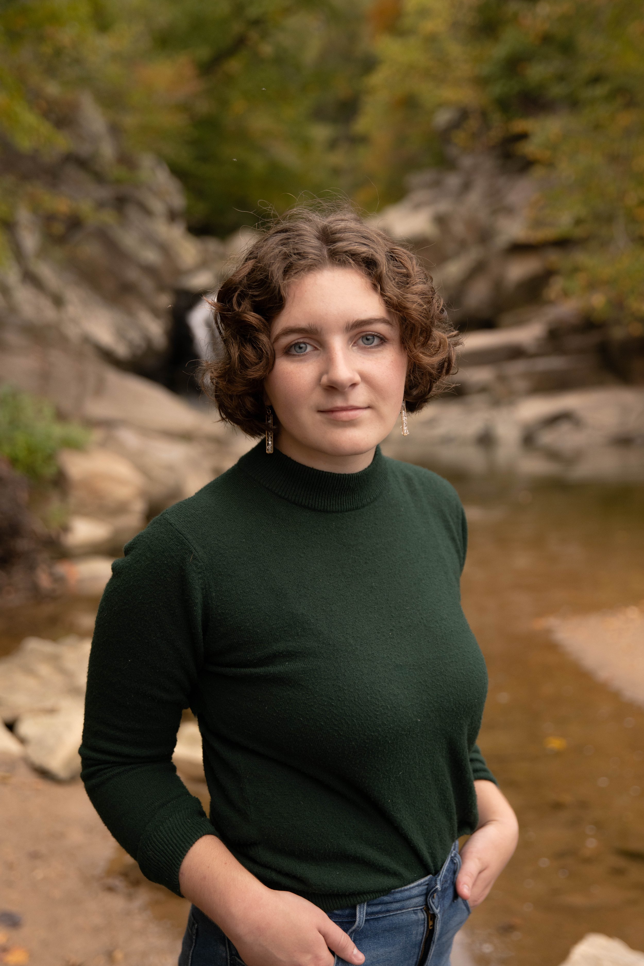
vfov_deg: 41.1
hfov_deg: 28.1
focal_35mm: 48
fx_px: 1288
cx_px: 322
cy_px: 483
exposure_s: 1/320
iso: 400
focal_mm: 48
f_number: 2.8
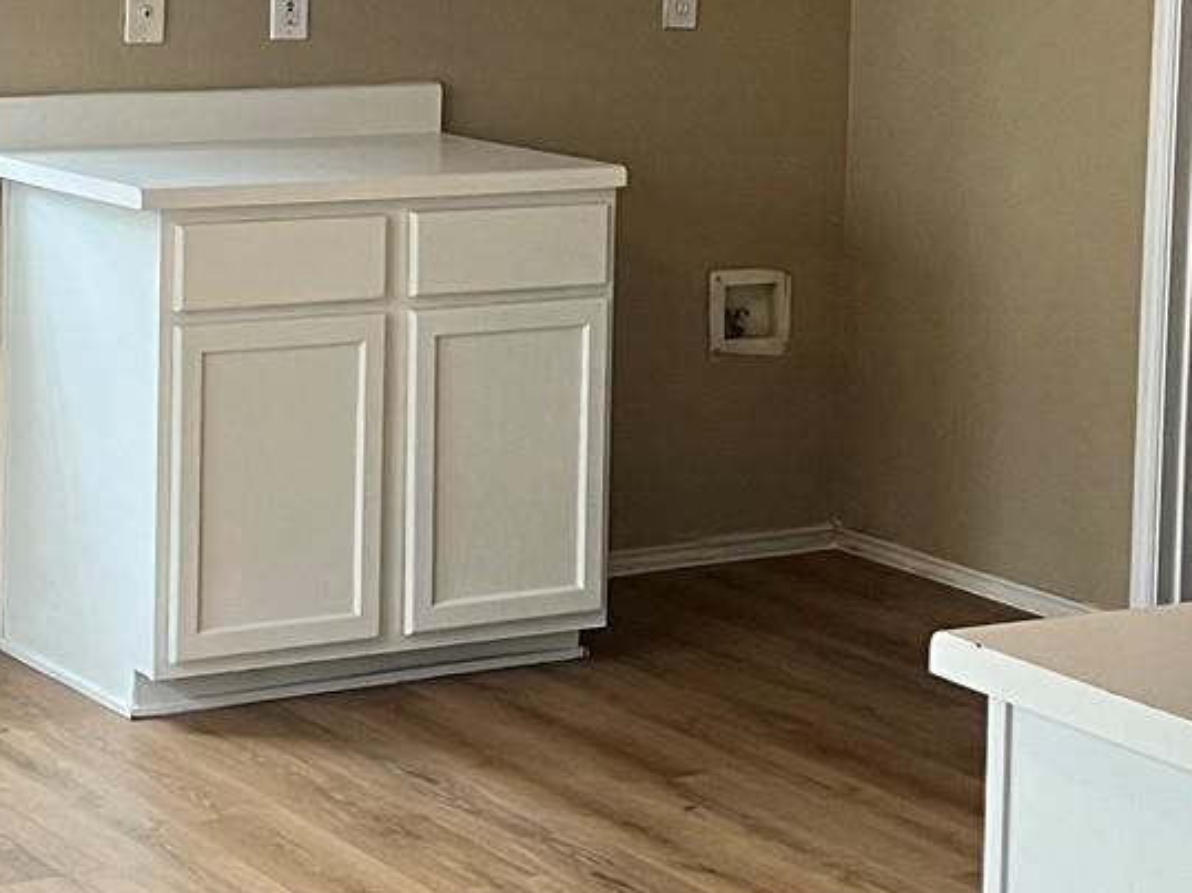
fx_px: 3408
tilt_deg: -4.9
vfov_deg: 14.7
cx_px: 153
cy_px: 31
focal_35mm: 99
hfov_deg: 19.5
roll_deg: -0.9
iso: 125
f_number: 1.5
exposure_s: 1/60
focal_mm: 5.7
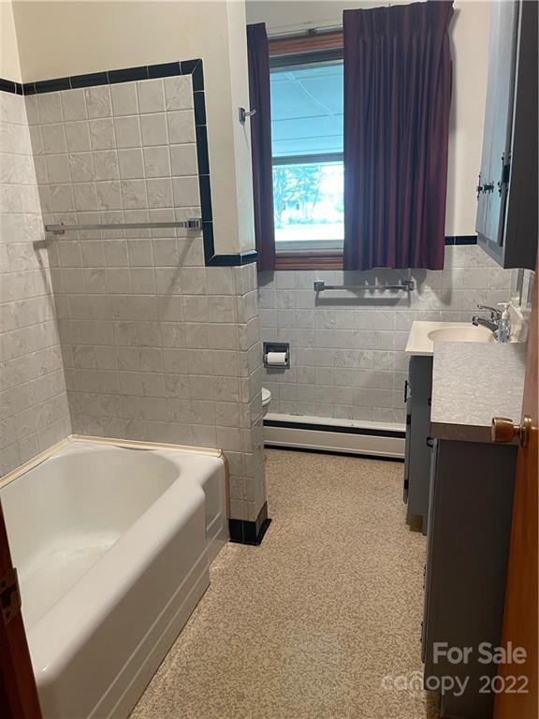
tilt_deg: -15.9
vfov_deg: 67.3
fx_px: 540
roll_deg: +1.9
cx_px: 270
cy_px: 360
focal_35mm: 26
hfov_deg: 53.1
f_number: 1.6
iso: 250
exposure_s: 1/60
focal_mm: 5.1
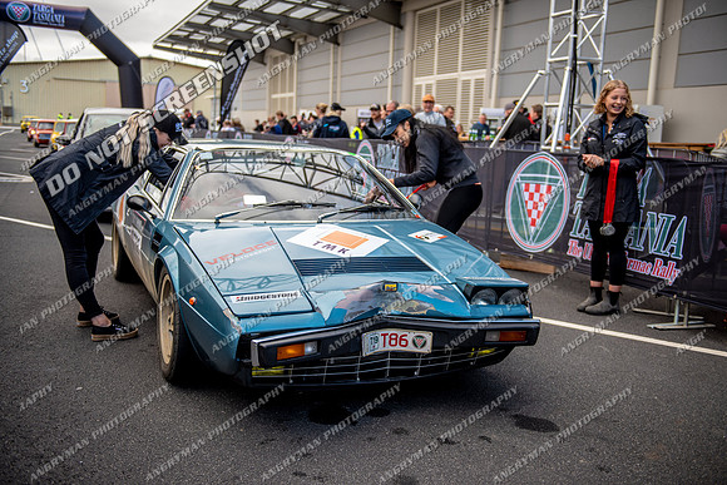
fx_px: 768
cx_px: 364
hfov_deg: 50.7
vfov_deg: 35.1
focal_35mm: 38
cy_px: 242
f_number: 2.8
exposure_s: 1/500
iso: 100
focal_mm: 38
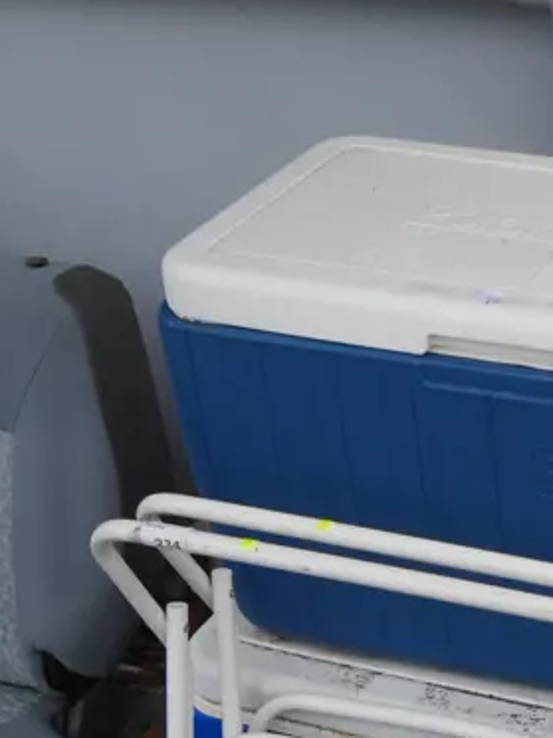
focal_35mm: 77
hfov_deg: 17.9
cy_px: 577
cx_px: 712
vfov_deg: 25.0
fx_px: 1640
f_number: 4.5
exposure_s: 1/200
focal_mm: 14
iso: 200
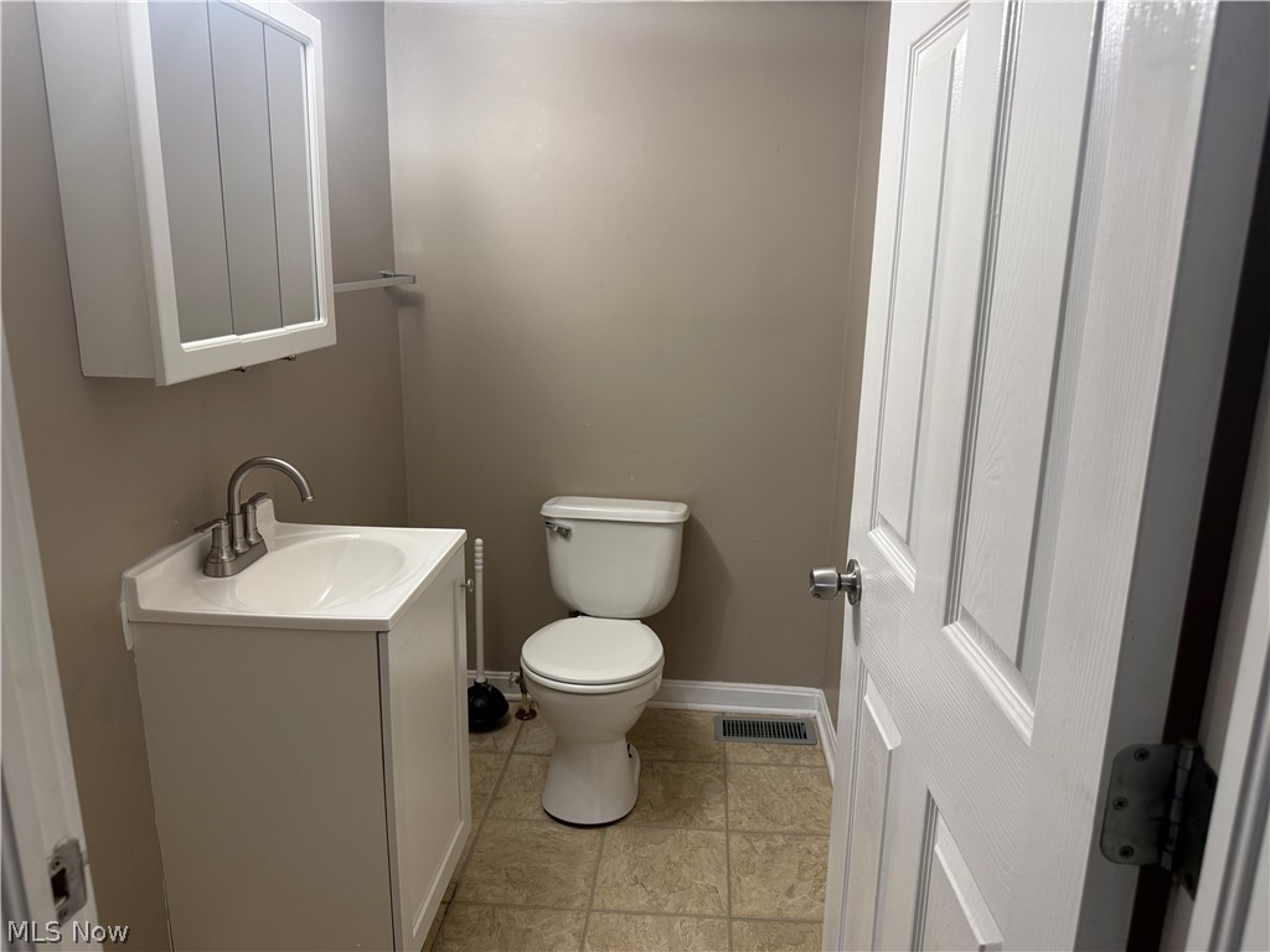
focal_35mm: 24
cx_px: 635
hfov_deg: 71.6
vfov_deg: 56.8
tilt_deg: -14.3
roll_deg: -0.6
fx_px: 881
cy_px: 476
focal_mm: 6.76
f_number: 1.78
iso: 160
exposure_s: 1/120
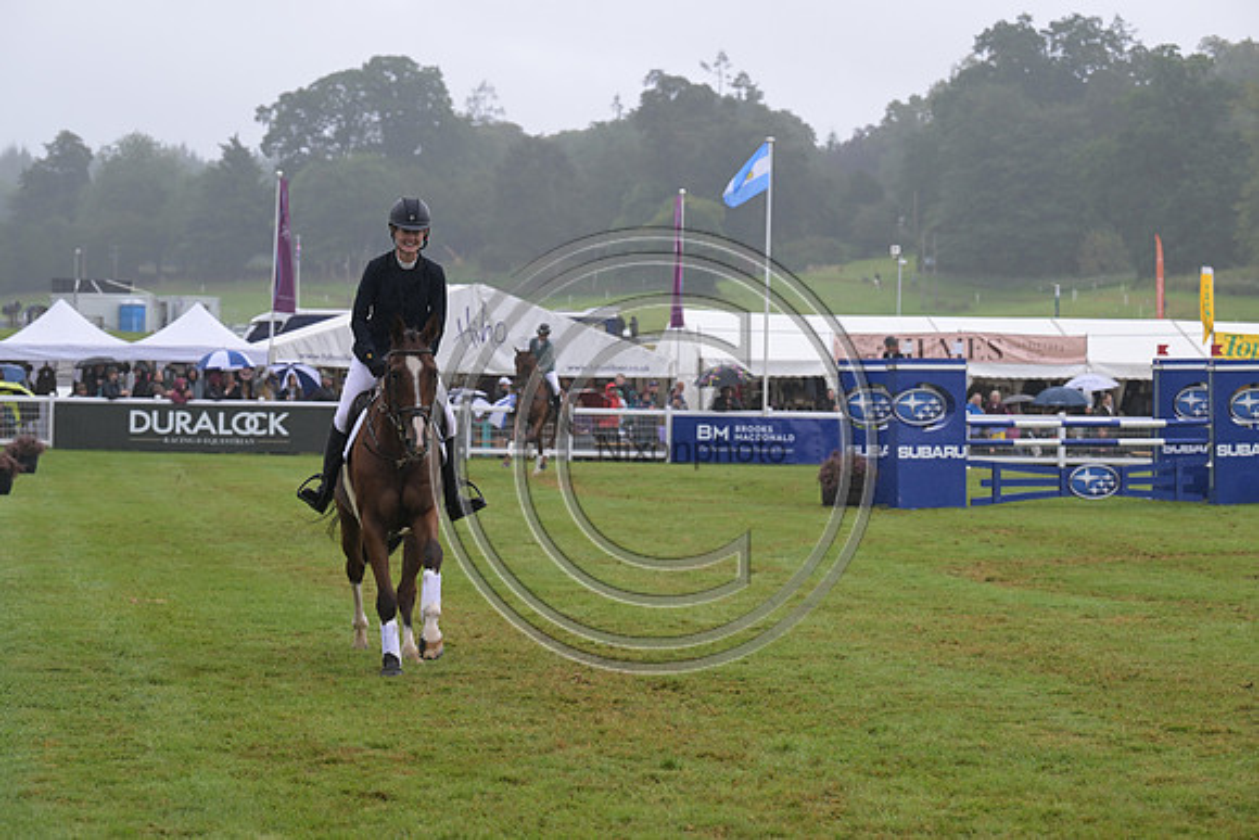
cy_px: 420
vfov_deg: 13.0
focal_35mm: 105
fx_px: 3673
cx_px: 630
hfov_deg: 19.5
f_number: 5.6
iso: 640
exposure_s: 1/800
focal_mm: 105
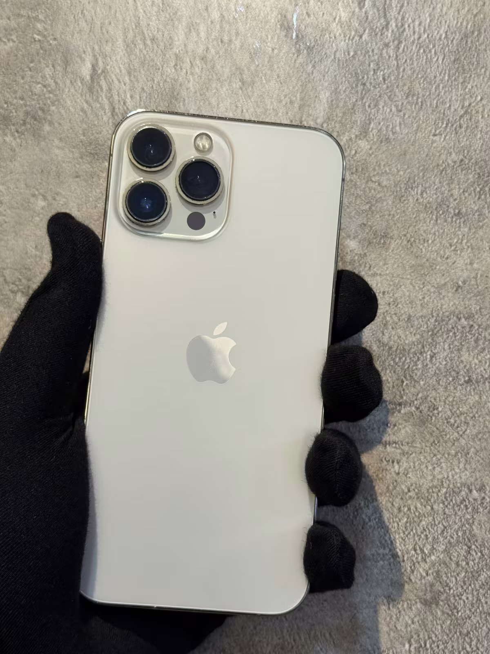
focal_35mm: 48
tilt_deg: +4.9
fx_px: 906
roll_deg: -12.3
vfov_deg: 39.7
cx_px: 245
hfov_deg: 30.3
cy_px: 327
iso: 100
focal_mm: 6.76
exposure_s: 1/100
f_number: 1.78
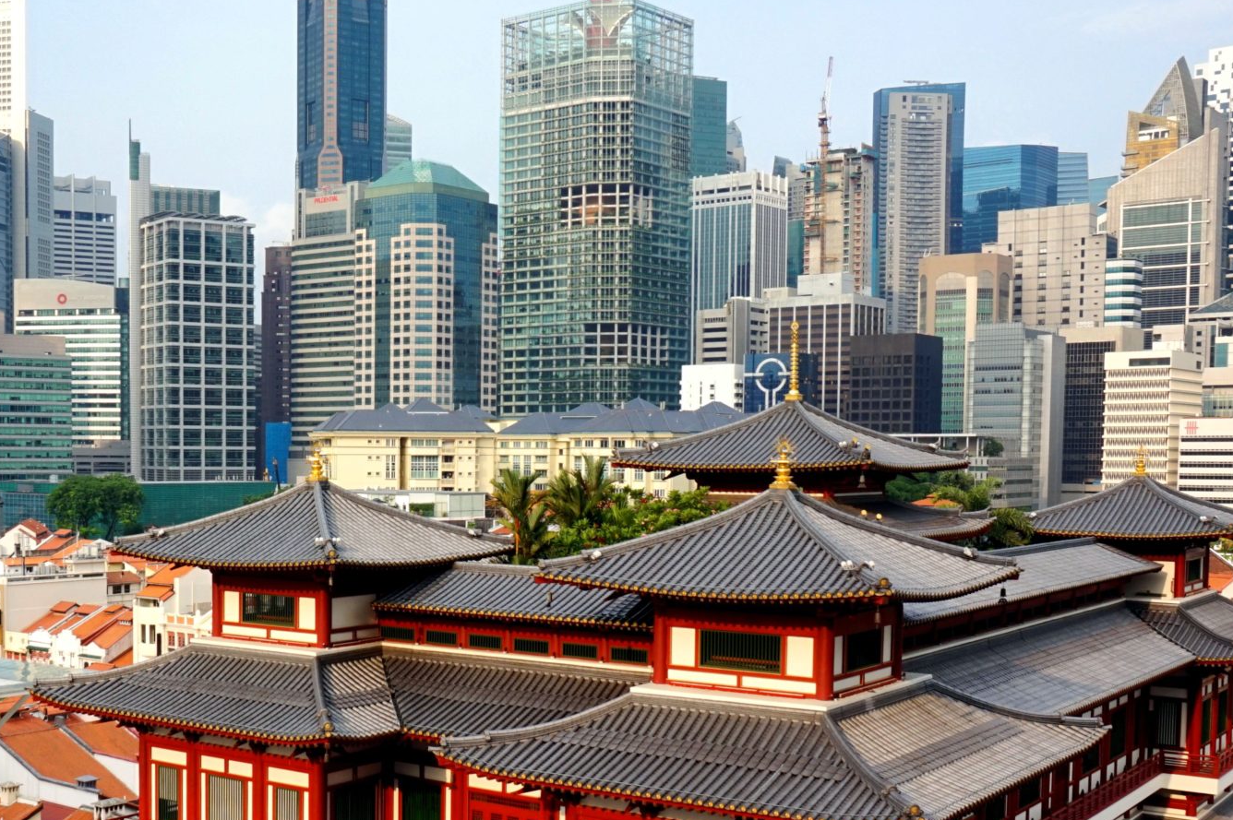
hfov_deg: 41.9
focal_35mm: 46
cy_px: 556
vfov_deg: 29.0
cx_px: 358
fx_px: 1574
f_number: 11
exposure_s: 1/80
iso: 100
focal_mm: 16
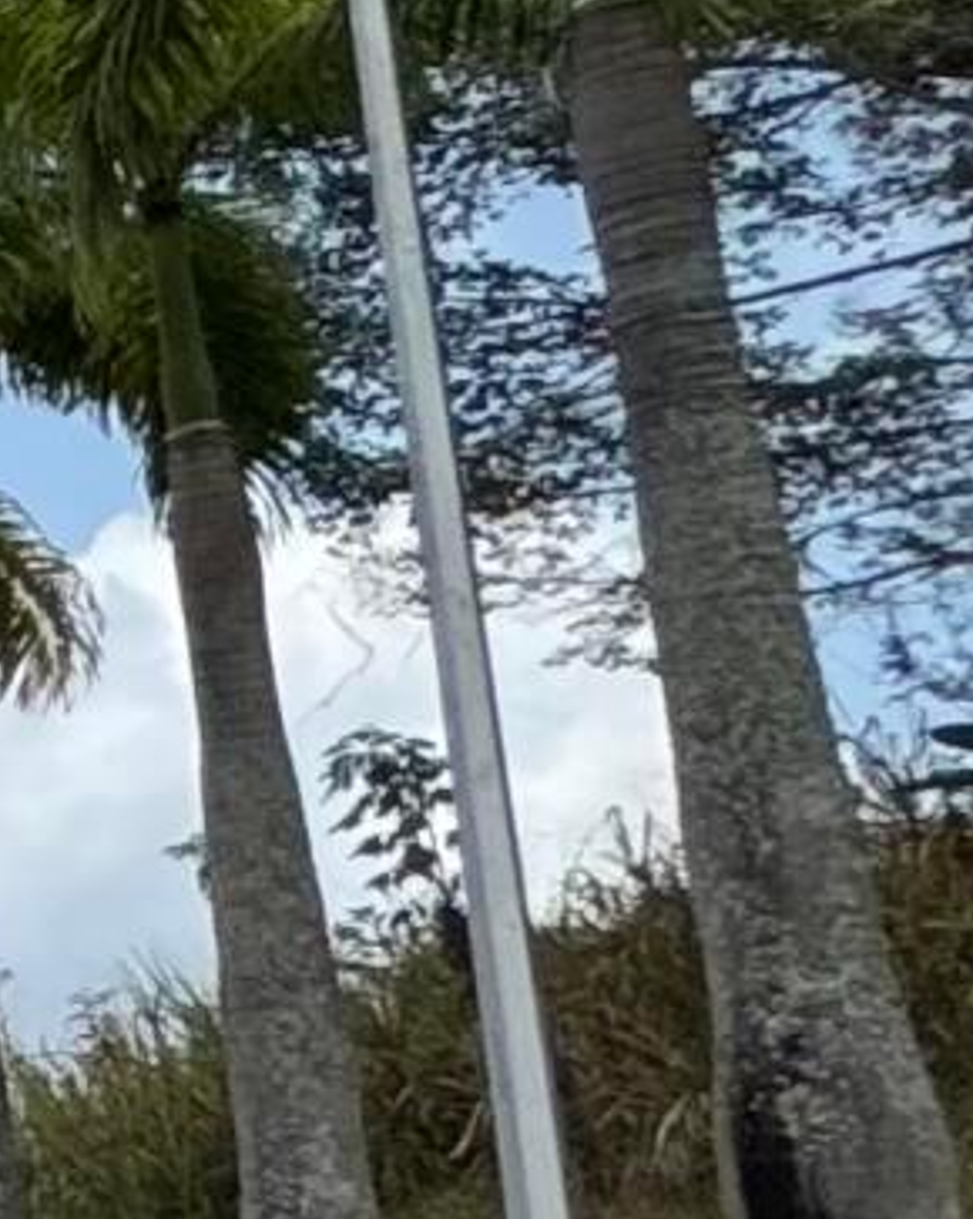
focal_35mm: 113
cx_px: -3805
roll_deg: +0.0
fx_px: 4071
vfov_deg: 16.6
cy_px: 1239
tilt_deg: +8.9
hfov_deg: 6.5
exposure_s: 1/2584
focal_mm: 2.22
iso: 50
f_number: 2.2
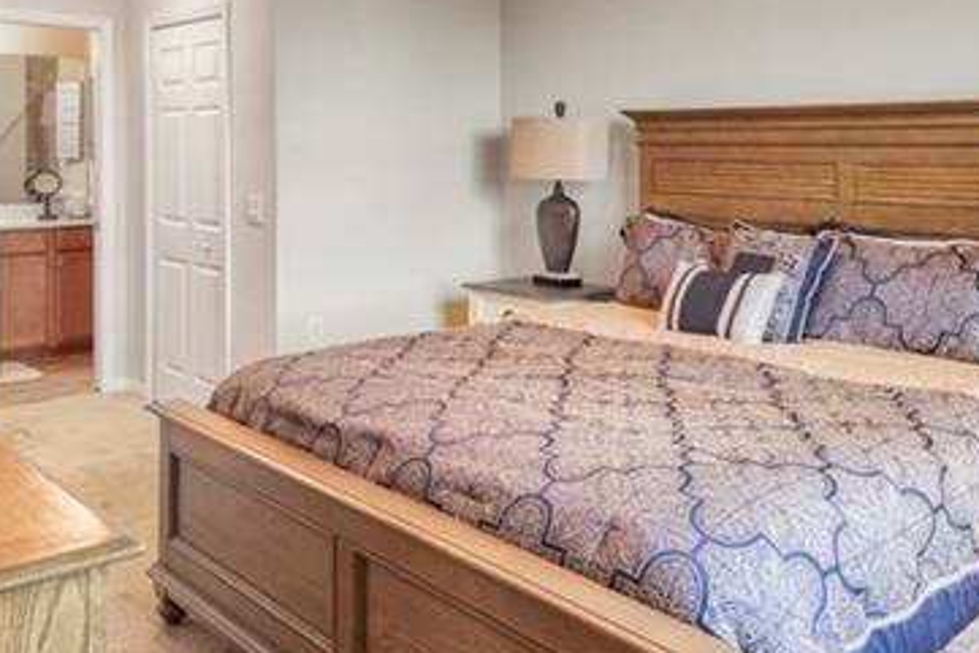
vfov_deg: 38.9
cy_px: 348
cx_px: 540
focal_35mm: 34
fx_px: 925
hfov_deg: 55.7
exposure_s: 1/3
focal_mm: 12
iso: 125
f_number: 11
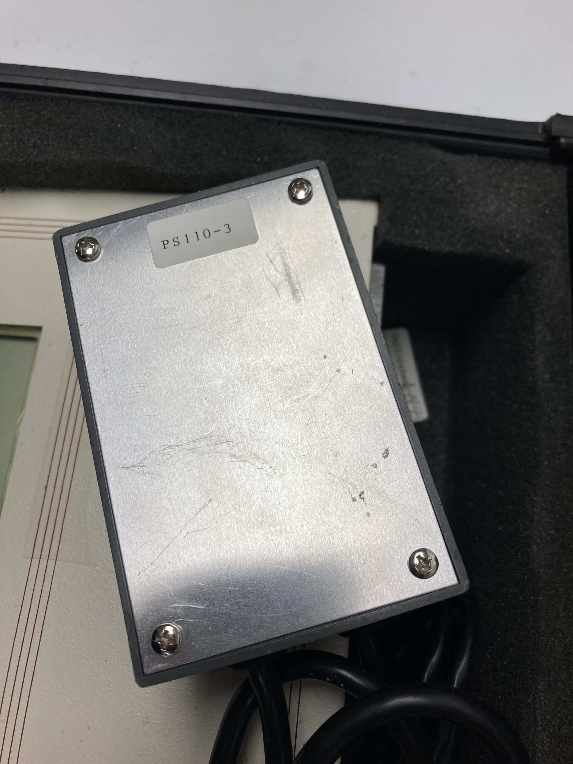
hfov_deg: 49.7
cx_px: 286
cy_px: 382
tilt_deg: -76.6
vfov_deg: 63.4
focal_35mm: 28
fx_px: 618
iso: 20
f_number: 1.8
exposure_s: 1/203
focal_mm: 3.99
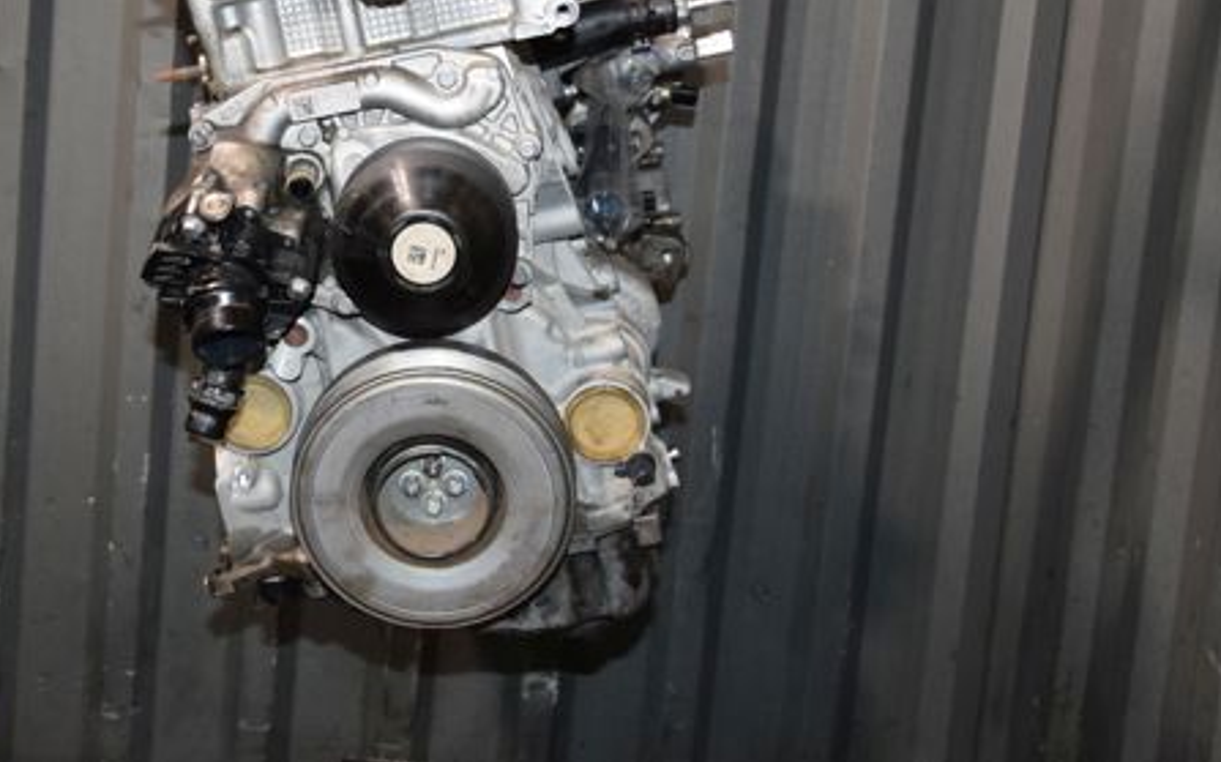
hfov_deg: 36.5
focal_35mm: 55
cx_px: 366
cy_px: 183
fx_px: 1821
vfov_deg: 23.4
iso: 1600
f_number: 5.6
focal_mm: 25
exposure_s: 1/60
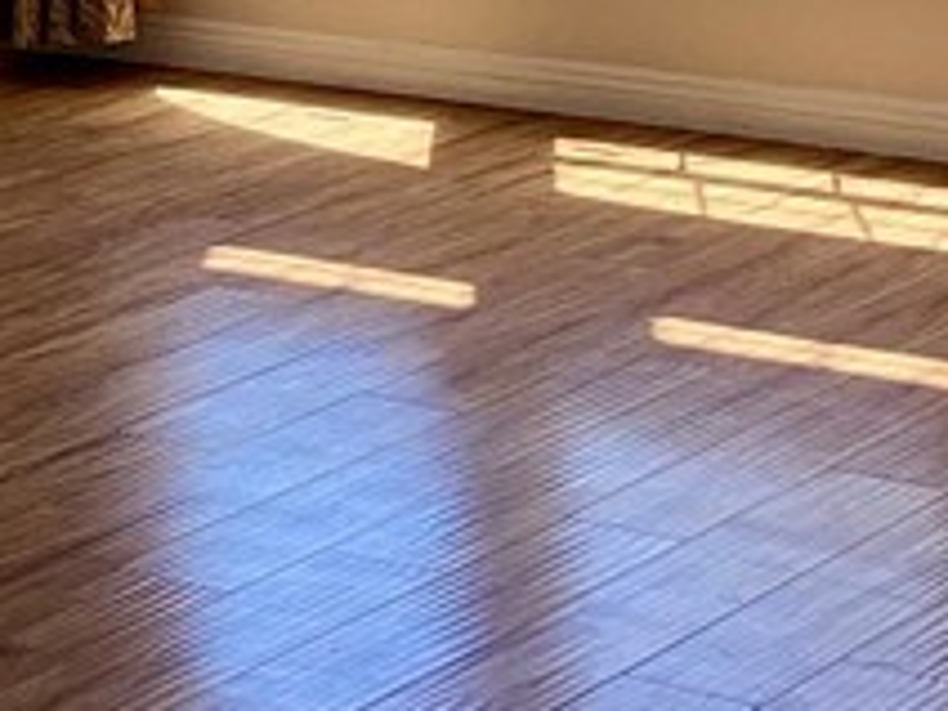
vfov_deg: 9.5
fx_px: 4108
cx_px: -259
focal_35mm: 150
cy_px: -465
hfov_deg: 12.8
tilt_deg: -4.6
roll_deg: +0.1
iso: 25
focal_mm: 3.3
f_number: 2.4
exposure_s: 1/122
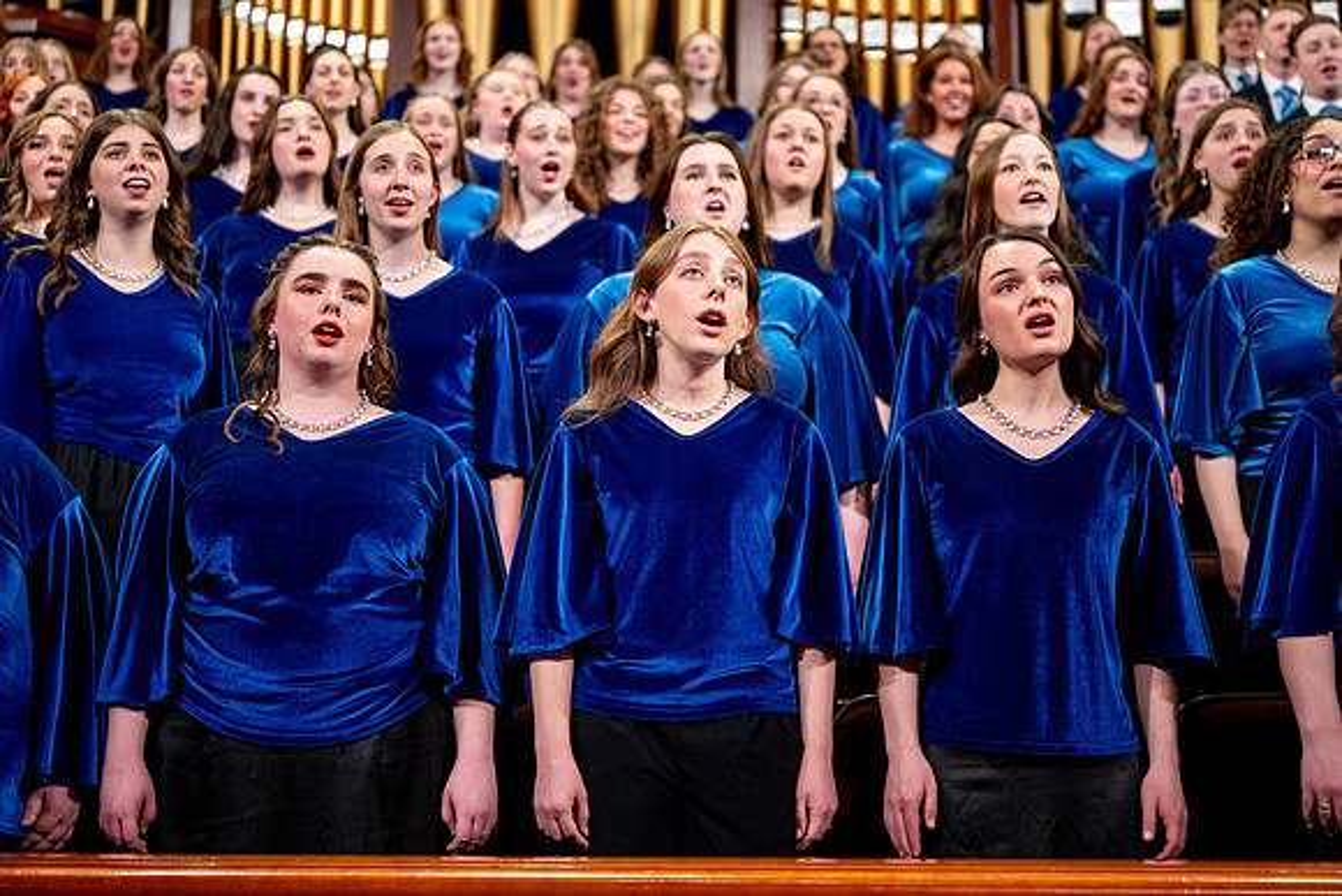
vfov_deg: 25.1
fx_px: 2013
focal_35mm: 54
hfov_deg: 36.9
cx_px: 671
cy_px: 448
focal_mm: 54
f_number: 2.8
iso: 1600
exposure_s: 1/320
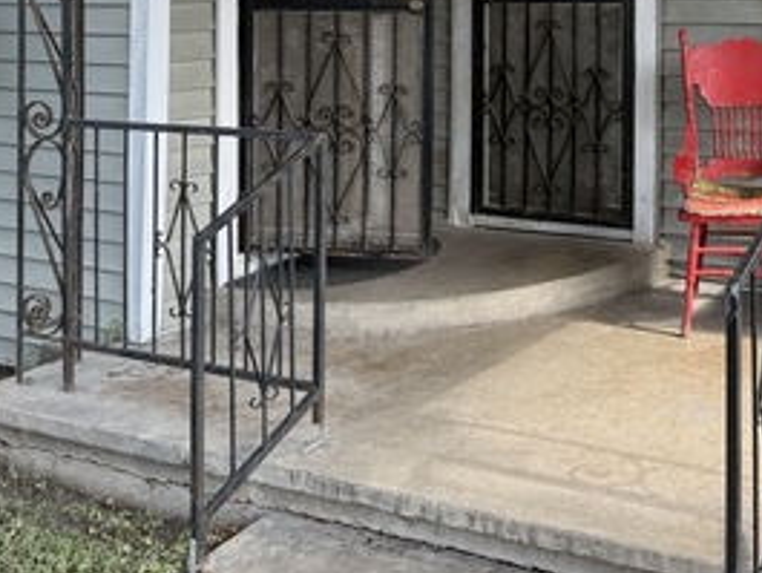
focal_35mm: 58
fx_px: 1277
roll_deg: +0.8
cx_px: 607
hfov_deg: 32.3
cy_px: -20
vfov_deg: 24.0
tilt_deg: -1.5
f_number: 1.78
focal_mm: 6.76
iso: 80
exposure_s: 1/351
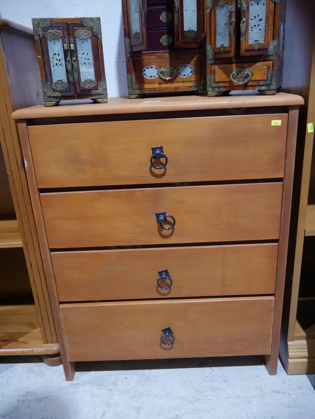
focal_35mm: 28
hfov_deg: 49.8
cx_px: 158
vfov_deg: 63.4
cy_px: 210
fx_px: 339
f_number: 3.5
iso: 500
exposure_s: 1/60
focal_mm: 14
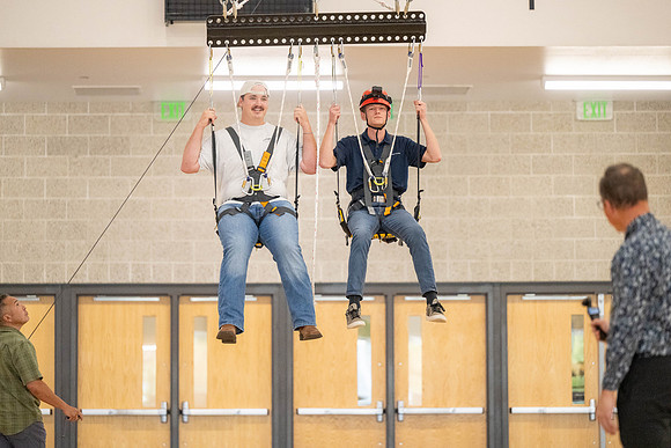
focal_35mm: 140
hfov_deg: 14.7
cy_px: 224
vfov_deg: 9.8
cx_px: 336
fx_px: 2610
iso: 6400
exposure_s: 1/1000
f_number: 2.8
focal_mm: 140
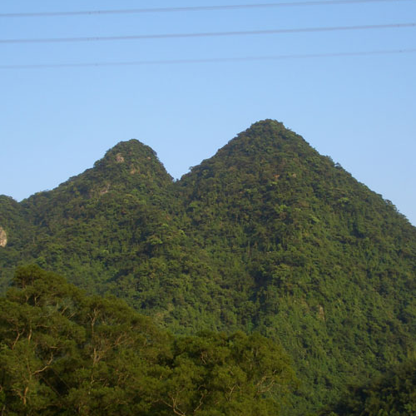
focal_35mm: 58
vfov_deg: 29.5
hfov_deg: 29.5
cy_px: 195
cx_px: 226
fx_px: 789
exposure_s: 1/200
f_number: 4.6
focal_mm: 6.8
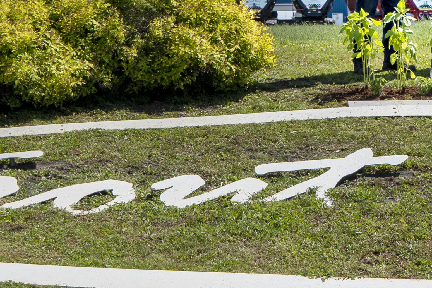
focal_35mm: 124
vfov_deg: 11.0
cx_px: 399
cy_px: 7
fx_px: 1488
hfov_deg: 16.3
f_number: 10
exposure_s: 1/250
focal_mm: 32
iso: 100
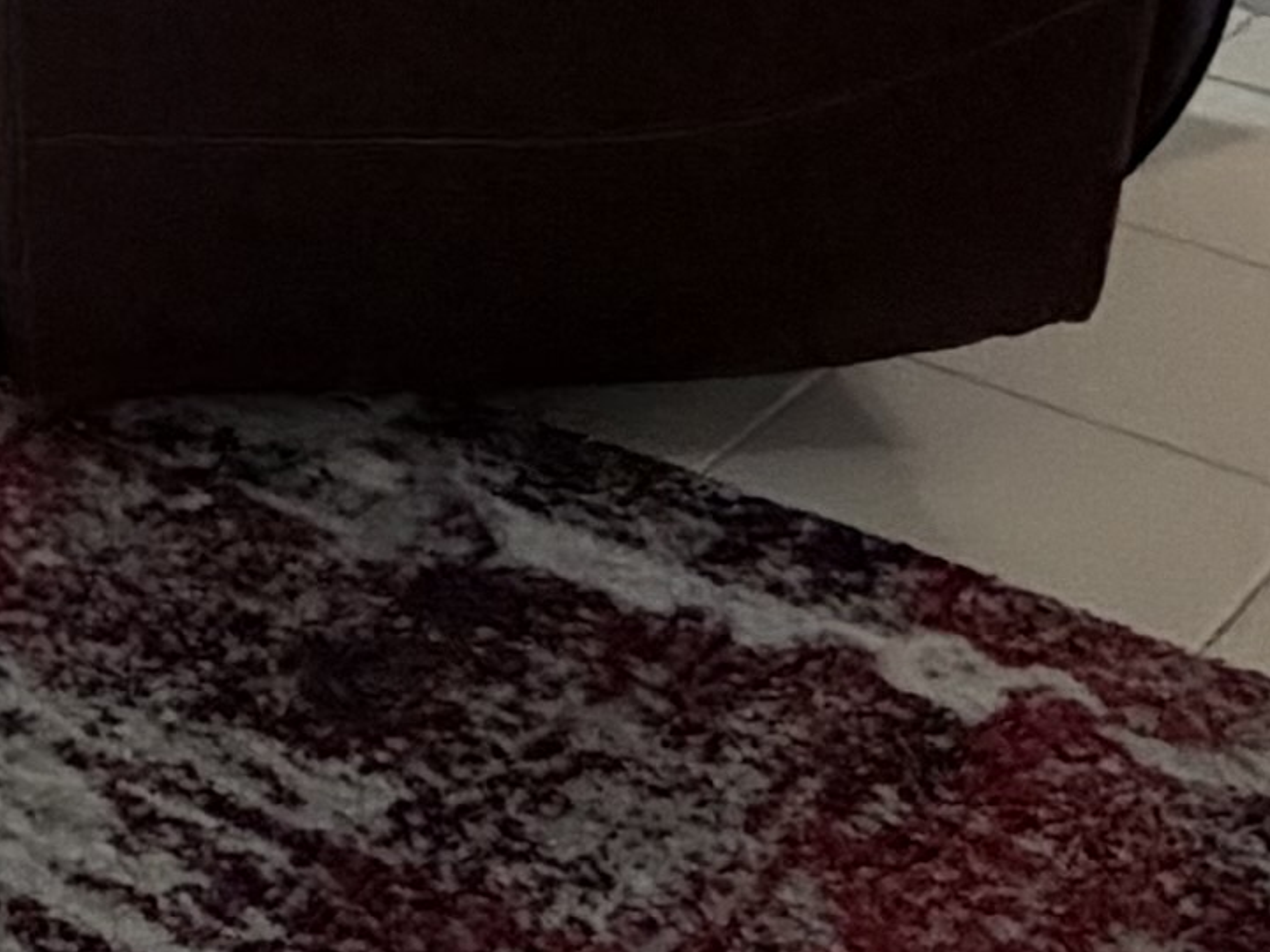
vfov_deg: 11.5
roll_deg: +1.2
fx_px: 4072
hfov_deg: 16.2
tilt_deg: -7.4
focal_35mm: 111
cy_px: -1174
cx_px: -628
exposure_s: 1/60
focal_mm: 2.22
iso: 320
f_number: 2.2
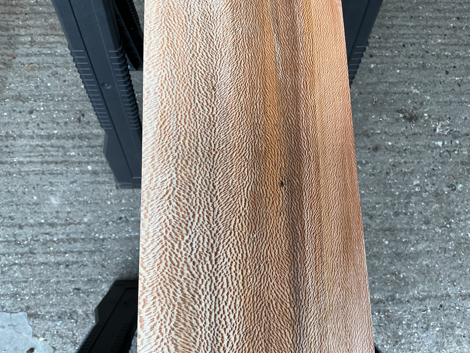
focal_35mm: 29
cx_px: 235
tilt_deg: -77.5
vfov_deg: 48.2
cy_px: 176
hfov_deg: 61.7
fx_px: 394
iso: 25
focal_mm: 3
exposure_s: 1/100
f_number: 1.8
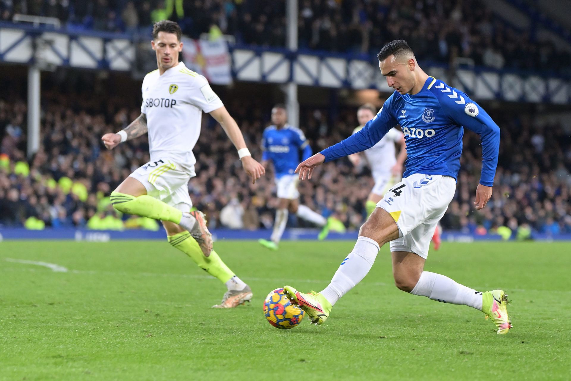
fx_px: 2062
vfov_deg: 10.5
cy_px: 190
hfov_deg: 15.8
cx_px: 286
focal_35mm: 130
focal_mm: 130
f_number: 2.8
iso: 2000
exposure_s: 1/1600
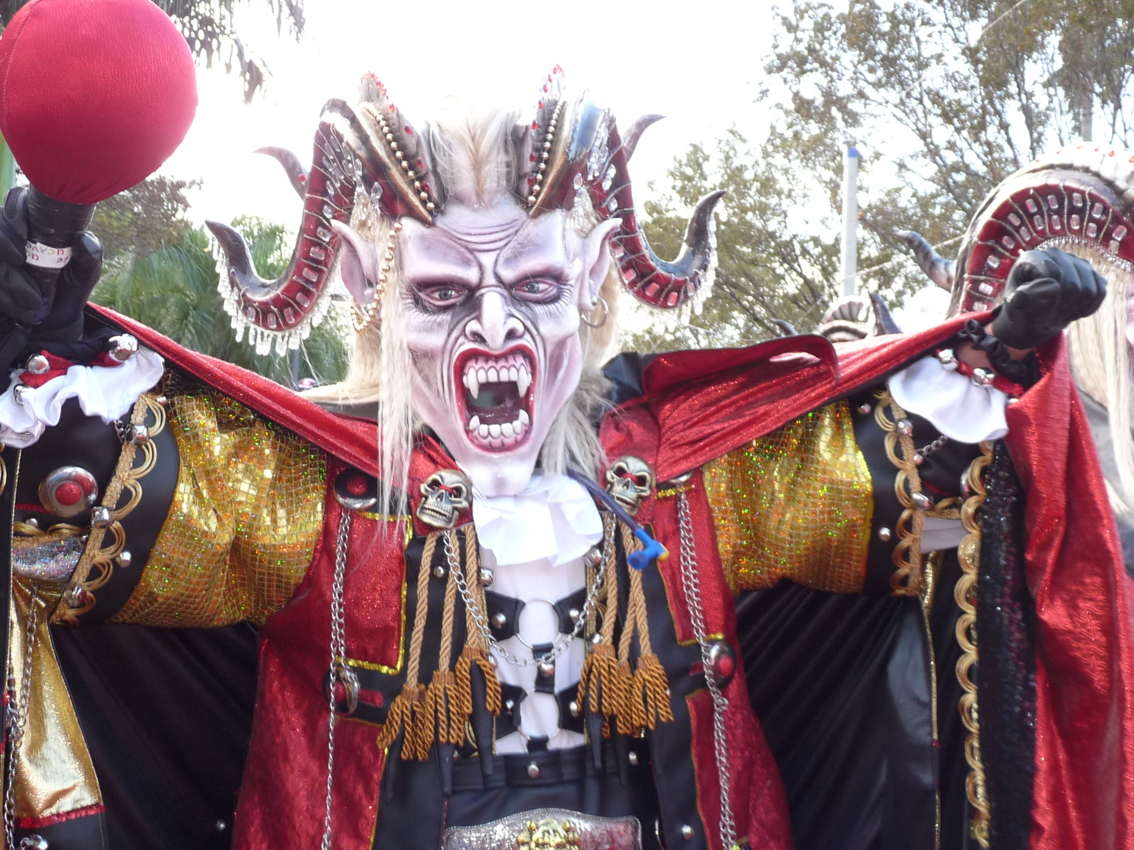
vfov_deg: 36.0
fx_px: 1310
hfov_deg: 46.8
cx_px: 567
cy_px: 425
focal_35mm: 40
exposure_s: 1/60
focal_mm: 4.8
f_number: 2.8
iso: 100
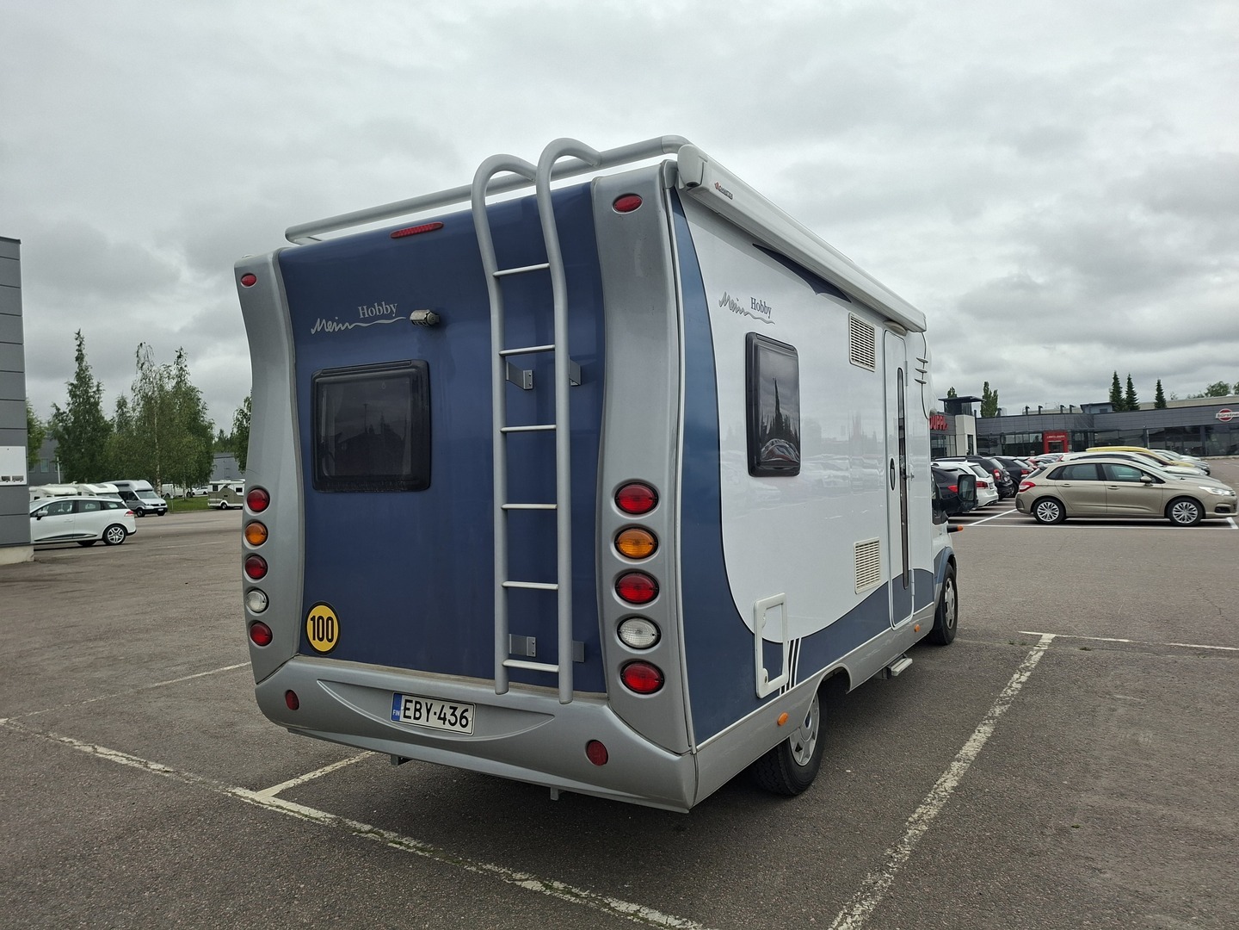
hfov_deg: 73.9
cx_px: 620
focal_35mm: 23
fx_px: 823
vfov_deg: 58.9
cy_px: 465
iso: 50
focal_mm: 5.54
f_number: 1.8
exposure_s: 1/1078
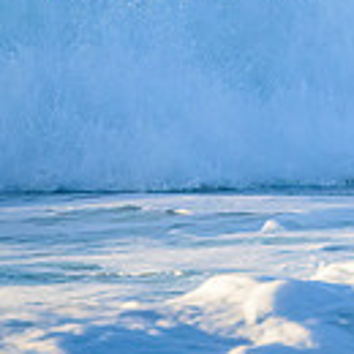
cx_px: 746
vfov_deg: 0.7
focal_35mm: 2383
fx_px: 27571
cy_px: -102
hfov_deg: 0.7
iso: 2800
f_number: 11
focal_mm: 630
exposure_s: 1/1600
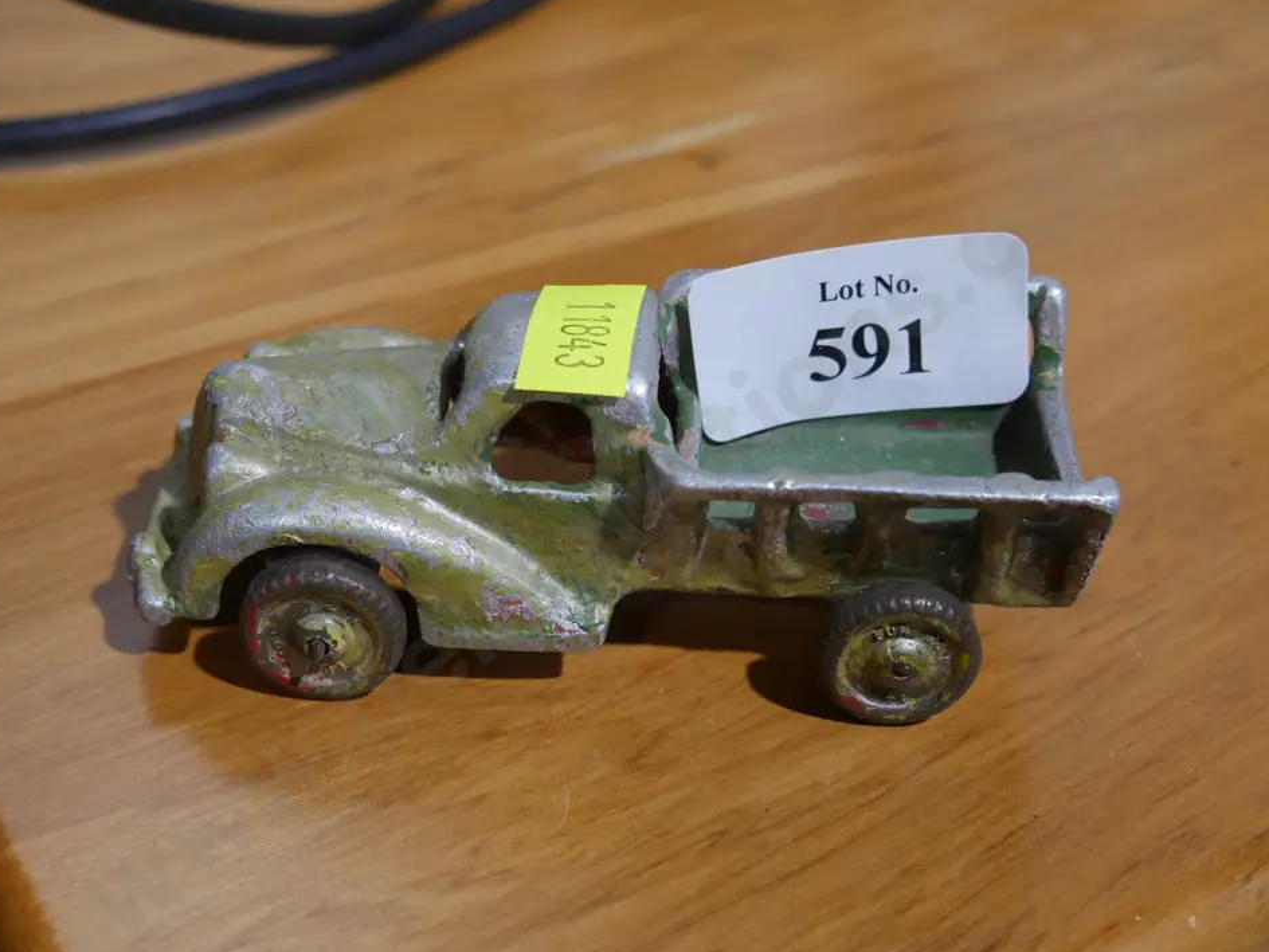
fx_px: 1907
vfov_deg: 28.0
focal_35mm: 52
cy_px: 505
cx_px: 647
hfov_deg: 36.8
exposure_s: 1/60
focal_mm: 24
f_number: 5.6
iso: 800
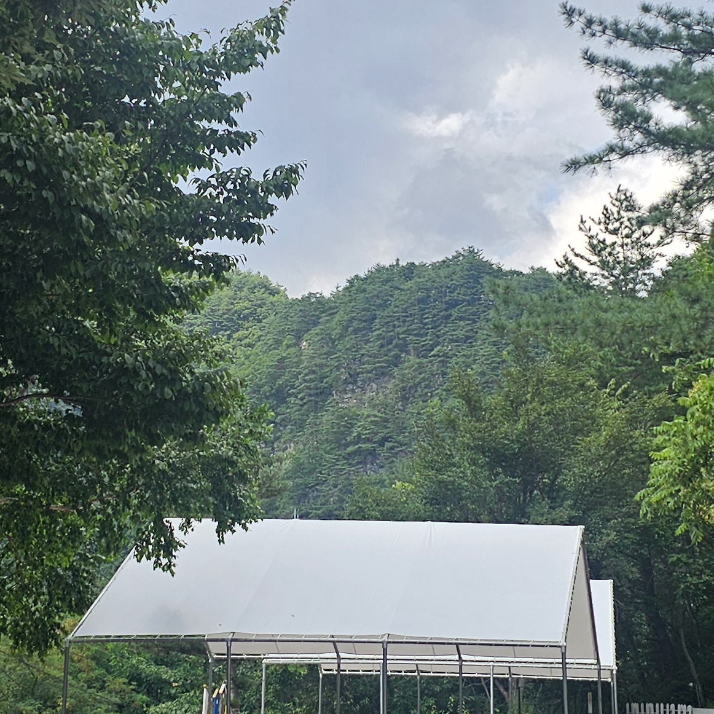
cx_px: 316
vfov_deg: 24.6
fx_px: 1634
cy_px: 323
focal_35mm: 70
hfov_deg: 24.6
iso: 10
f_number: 1.7
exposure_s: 1/466
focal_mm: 6.3
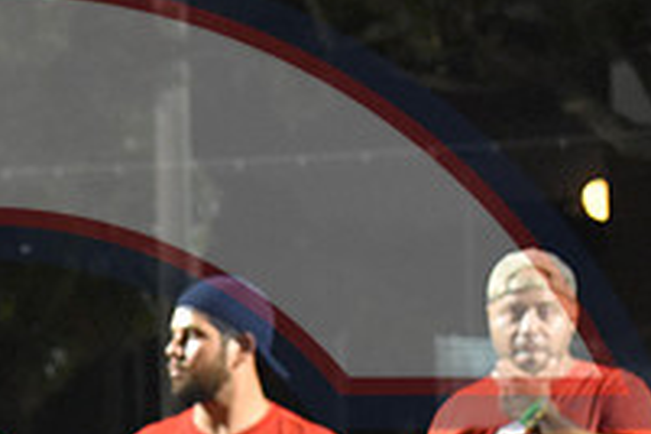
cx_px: -29
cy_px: 559
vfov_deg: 5.7
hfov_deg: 8.6
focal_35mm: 238
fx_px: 4312
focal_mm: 55
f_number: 5.6
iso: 5600
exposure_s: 1/60
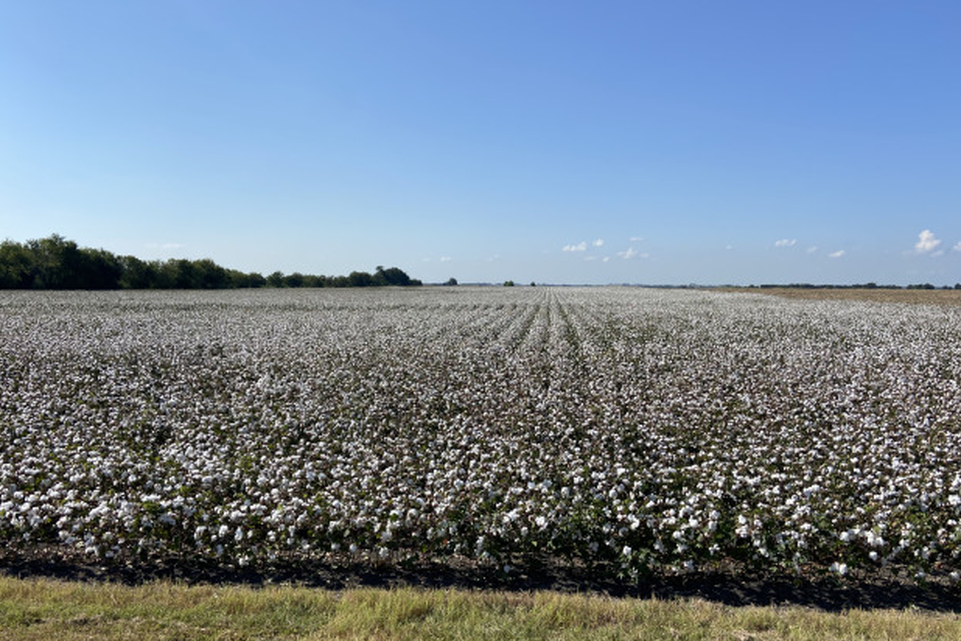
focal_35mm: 28
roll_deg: -0.5
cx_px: 490
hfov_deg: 65.5
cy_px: 363
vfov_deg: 46.3
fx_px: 747
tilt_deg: -5.9
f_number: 1.8
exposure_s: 1/4115
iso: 32
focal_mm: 4.25
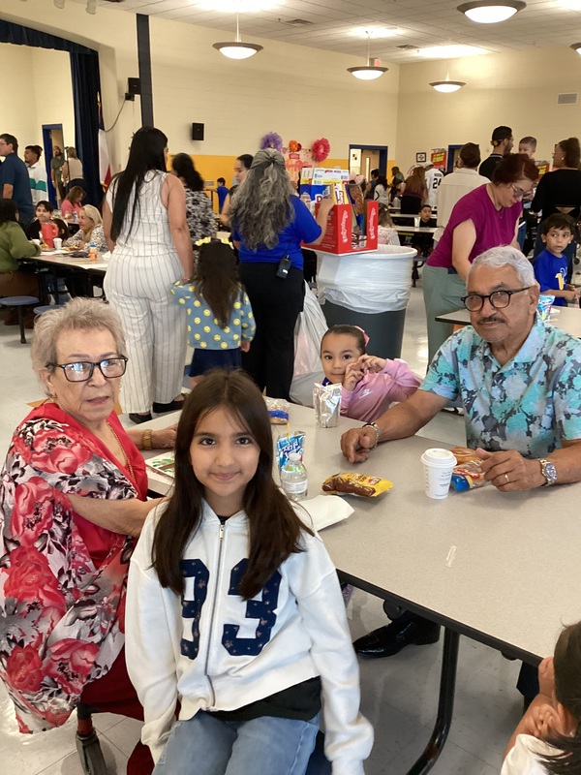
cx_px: 290
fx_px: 694
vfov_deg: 58.4
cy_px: 388
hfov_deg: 45.4
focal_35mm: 31
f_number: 2.4
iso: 250
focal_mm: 3.3
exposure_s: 1/50
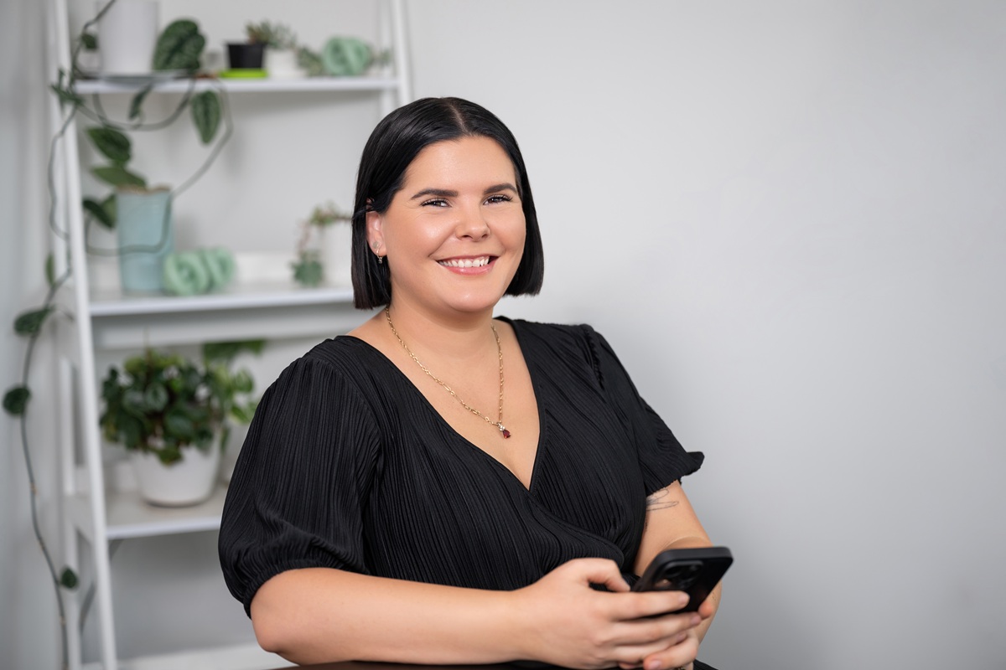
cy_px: 335
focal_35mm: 70
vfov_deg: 19.5
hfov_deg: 28.8
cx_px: 503
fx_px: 1956
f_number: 2.8
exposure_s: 1/125
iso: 80
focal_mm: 70
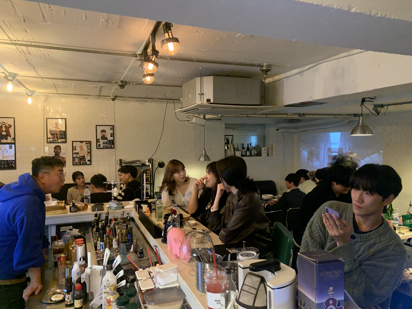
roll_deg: -0.4
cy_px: 154
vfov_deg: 53.1
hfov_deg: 67.3
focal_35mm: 26
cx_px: 206
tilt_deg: -1.5
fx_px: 309
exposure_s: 1/30
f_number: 1.8
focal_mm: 4.25
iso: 640
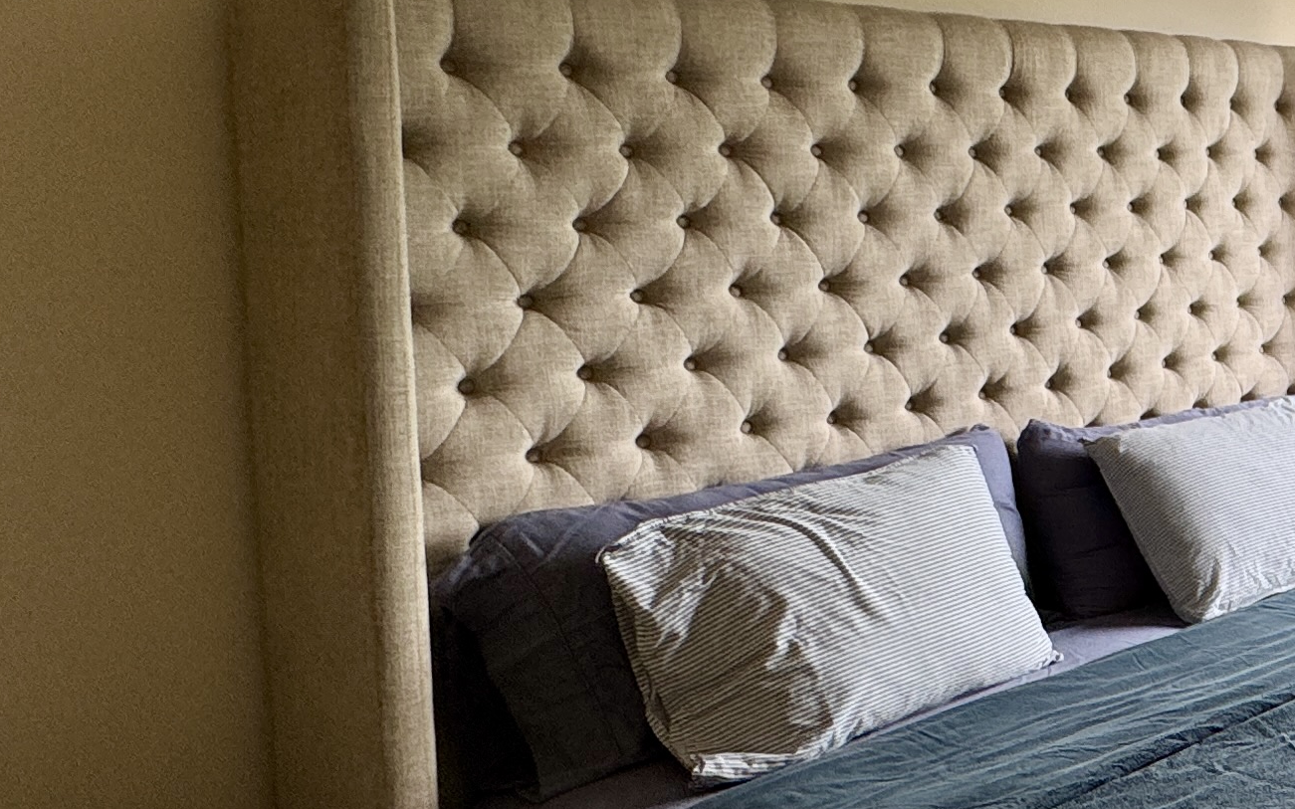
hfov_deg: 32.6
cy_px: 265
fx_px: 1623
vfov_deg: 27.8
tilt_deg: -3.4
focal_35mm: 46
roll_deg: +0.7
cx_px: 1685
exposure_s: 1/124
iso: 40
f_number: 2.2
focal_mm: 2.22
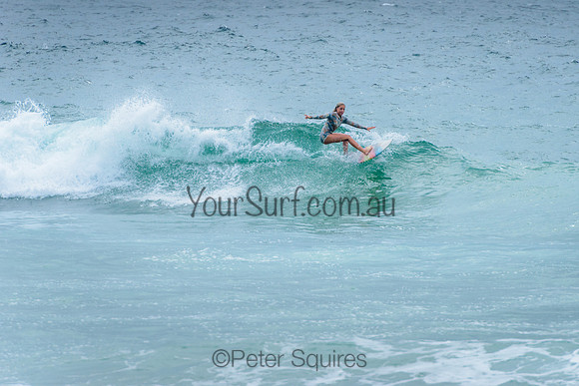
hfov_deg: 4.2
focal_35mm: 490
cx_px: 349
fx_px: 7885
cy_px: 150
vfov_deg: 2.8
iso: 500
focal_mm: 400
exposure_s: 1/1600
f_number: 7.1
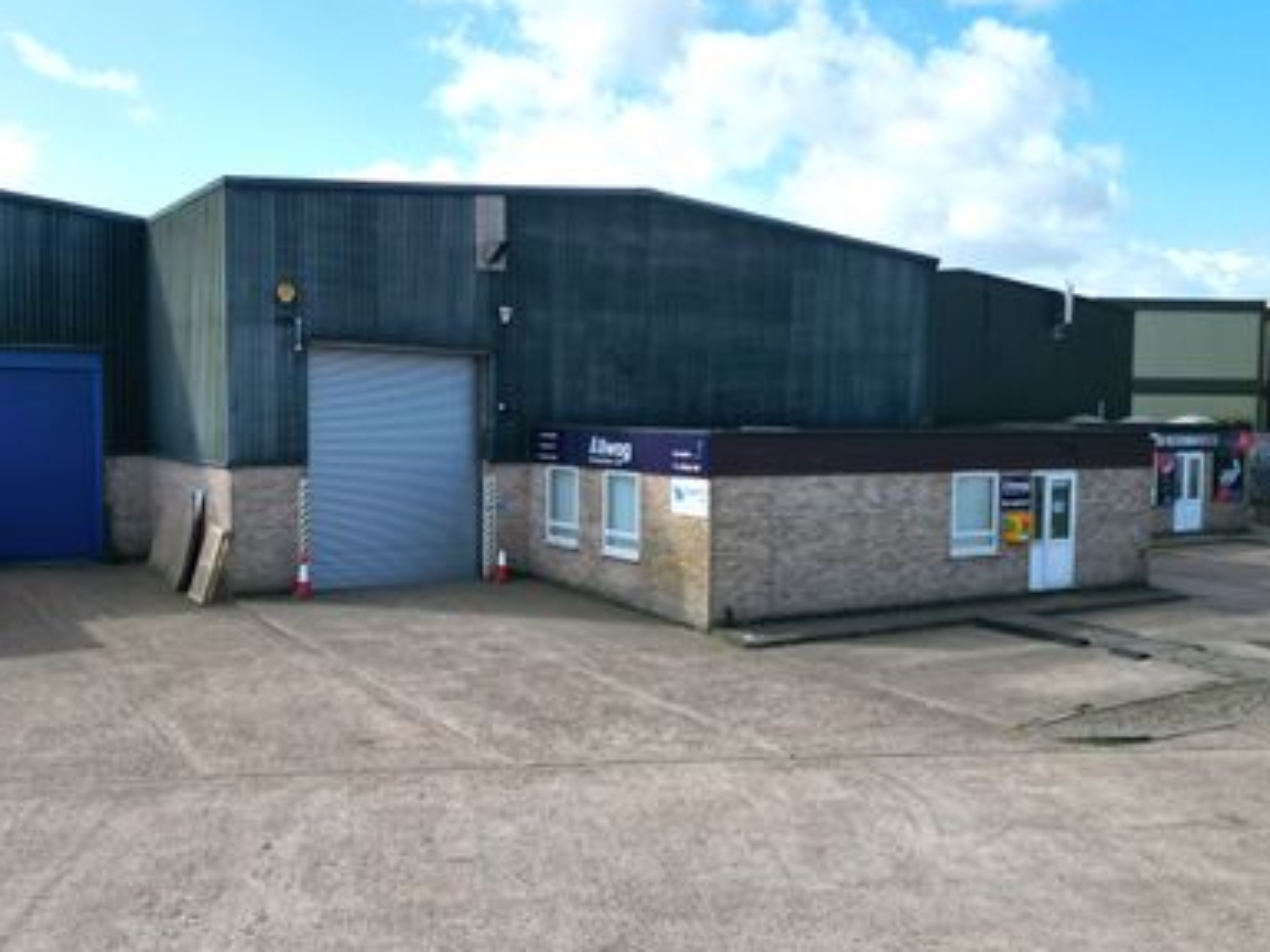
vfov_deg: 54.9
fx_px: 917
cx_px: 632
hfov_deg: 69.4
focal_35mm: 25
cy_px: 479
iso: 160
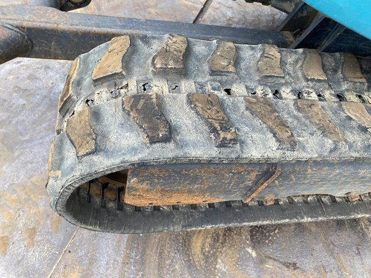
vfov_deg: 53.1
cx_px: 186
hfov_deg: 67.3
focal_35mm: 26
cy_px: 139
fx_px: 279
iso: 32
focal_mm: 4.25
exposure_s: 1/693
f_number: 1.8
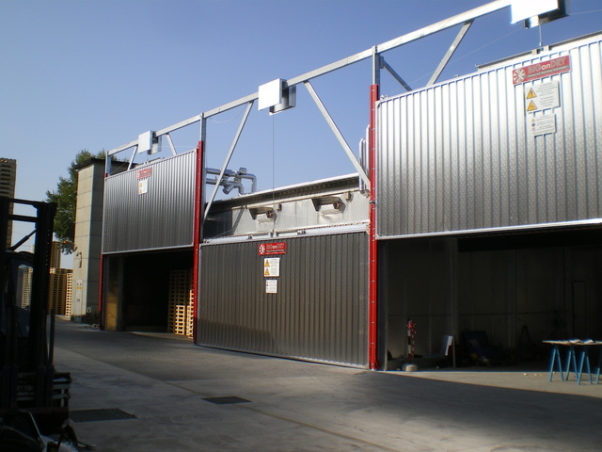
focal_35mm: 38
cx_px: 301
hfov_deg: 49.0
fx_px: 661
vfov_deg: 37.7
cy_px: 226
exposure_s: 1/500
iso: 64
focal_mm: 6.3
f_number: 4.6
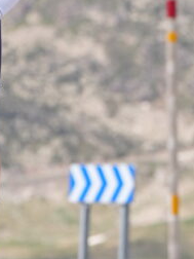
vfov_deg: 3.8
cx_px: -105
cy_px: 47
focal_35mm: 527
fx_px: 3938
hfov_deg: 2.8
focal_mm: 135
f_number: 5
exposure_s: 1/1250
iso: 320
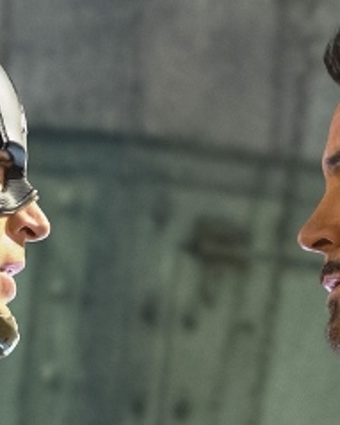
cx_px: 155
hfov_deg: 5.1
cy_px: 303
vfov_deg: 6.4
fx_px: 3826
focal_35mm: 304
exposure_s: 1/40
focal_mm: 80.4
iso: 1600
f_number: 2.8
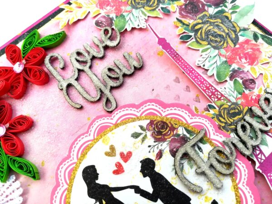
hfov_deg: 67.3
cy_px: 102
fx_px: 204
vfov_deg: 53.1
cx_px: 136
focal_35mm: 26
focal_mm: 3.83
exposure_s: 1/120
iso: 50
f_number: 2.2
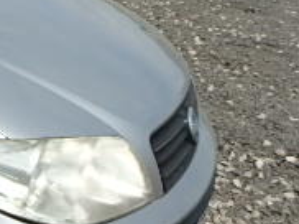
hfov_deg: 20.0
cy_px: 74
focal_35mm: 74
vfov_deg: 19.8
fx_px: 638
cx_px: -223
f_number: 6
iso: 125
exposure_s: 1/640
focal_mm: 3.7
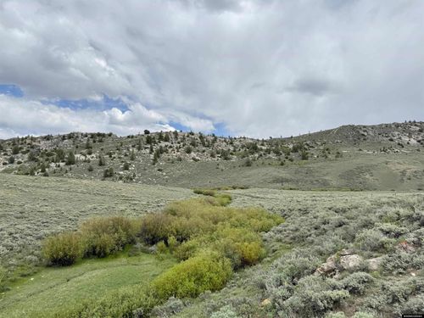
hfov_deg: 71.6
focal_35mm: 24
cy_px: 159
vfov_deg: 56.8
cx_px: 212
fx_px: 294
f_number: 1.78
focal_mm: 6.76
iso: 80
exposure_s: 1/9091
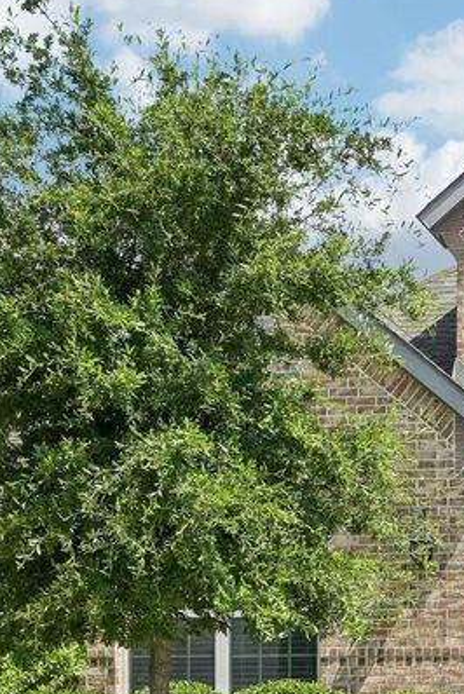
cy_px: 515
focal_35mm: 72
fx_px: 1389
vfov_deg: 27.7
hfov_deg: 17.2
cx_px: 684
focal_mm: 28
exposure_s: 1/1250
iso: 400
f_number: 8
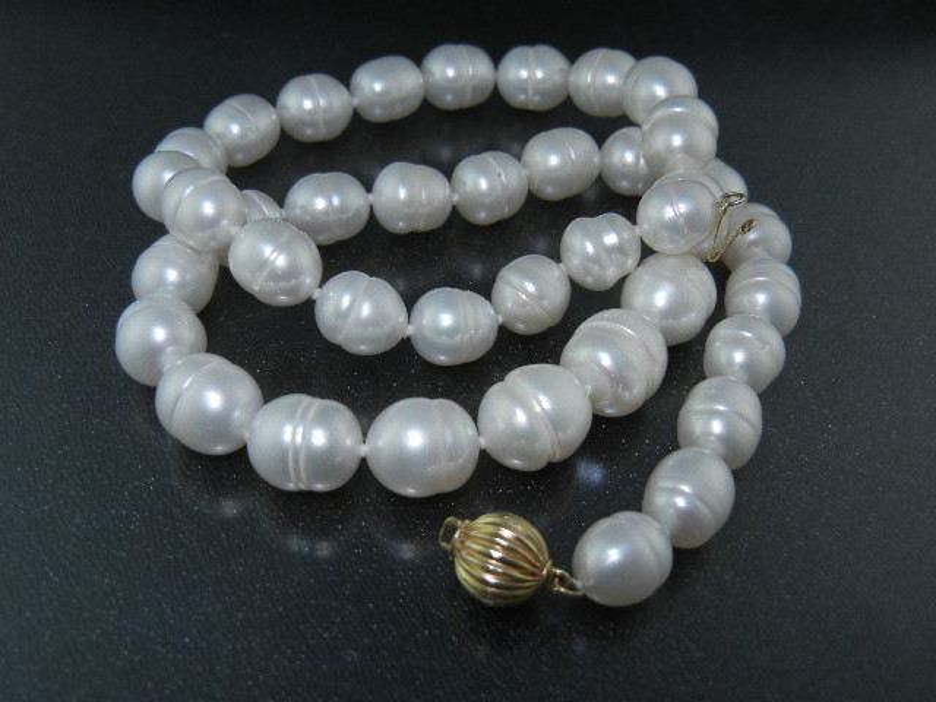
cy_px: 351
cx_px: 468
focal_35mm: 39
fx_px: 1055
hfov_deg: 47.9
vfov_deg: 36.8
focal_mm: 7.1
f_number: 7.4
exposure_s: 1/30
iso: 307
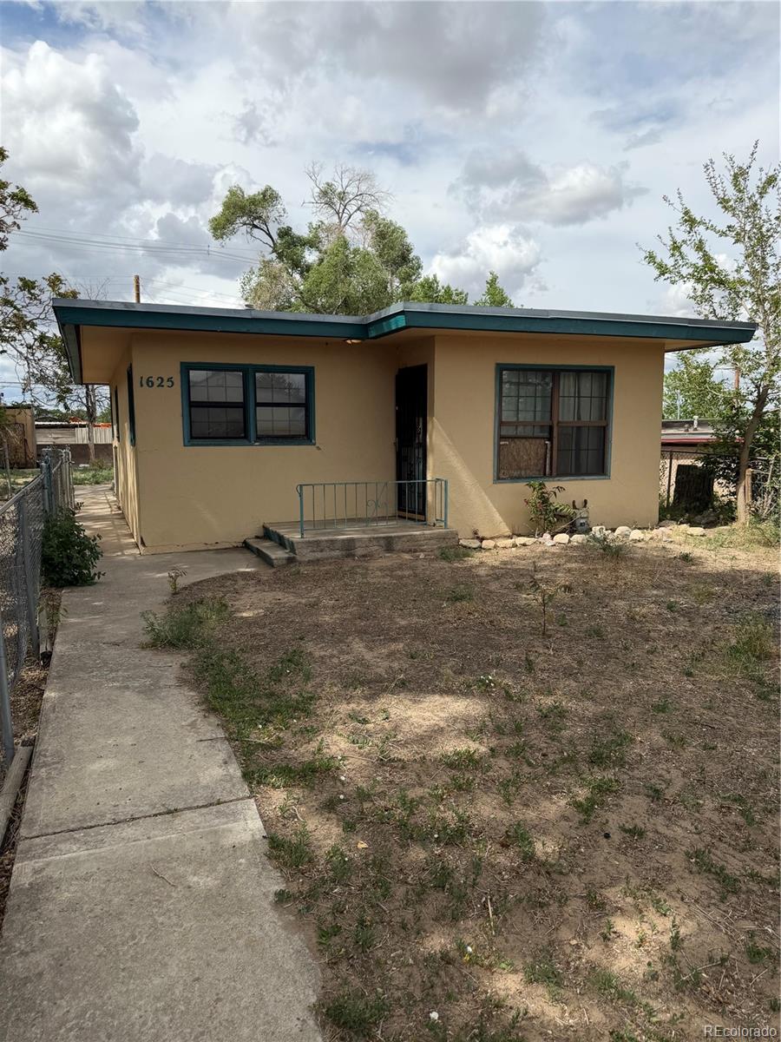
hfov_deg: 56.8
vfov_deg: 71.6
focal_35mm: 24
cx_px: 390
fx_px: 722
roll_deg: -0.2
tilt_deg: -7.9
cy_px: 521
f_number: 1.78
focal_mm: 6.76
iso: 80
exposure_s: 1/4975
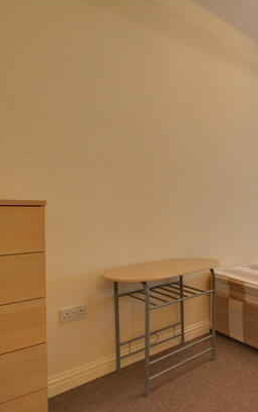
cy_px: 214
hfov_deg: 42.0
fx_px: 270
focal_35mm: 24
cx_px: 274
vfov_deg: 74.8
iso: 1250
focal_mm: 10
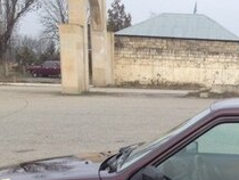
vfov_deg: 13.1
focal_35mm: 110
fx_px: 760
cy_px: 217
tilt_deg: -14.6
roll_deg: -4.8
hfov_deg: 17.3
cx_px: 263
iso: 50
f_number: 2.4
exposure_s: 1/193
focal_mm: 4.28
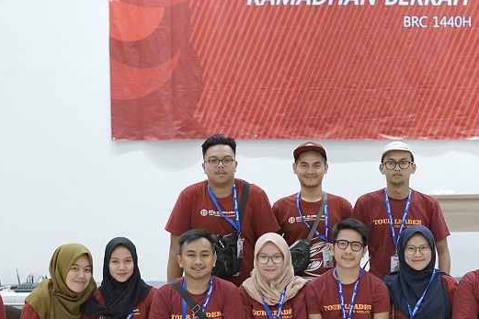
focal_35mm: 96
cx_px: 324
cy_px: 272
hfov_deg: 21.2
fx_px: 1277
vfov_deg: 14.1
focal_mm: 50
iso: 6400
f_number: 2
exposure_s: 1/100
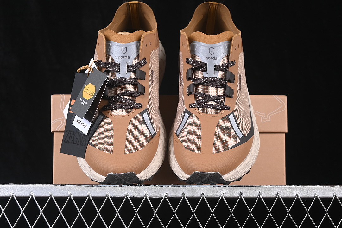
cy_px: 114
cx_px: 171
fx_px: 712
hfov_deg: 27.0
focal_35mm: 75
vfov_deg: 18.2
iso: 160
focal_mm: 50
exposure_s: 1/60
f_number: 6.3
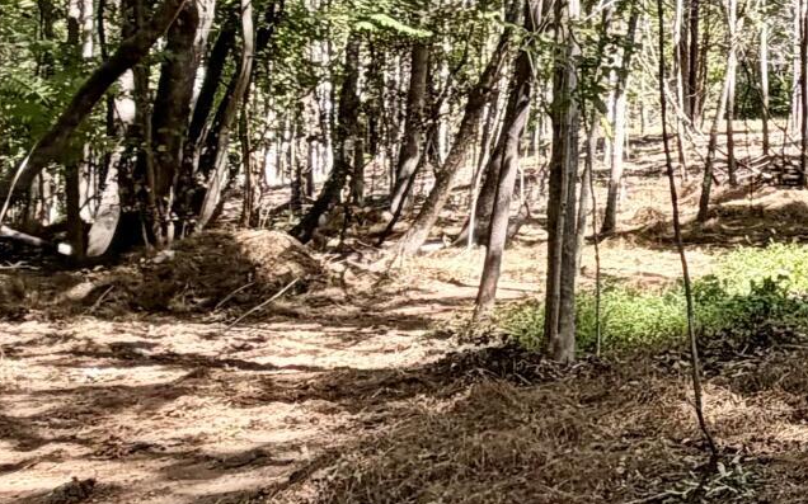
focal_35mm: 70
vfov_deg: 18.2
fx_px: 1541
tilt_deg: +0.2
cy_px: 18
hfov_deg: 23.1
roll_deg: -0.8
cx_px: 1246
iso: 40
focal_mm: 2.22
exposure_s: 1/171
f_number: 2.2
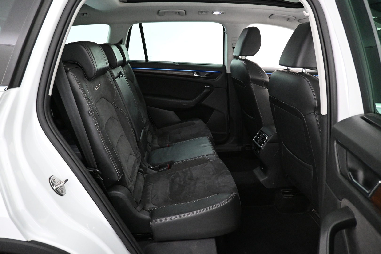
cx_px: 190
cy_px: 127
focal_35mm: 24
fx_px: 254
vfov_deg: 53.1
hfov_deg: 73.7
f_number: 3.5
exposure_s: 1/50
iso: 4000
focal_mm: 16
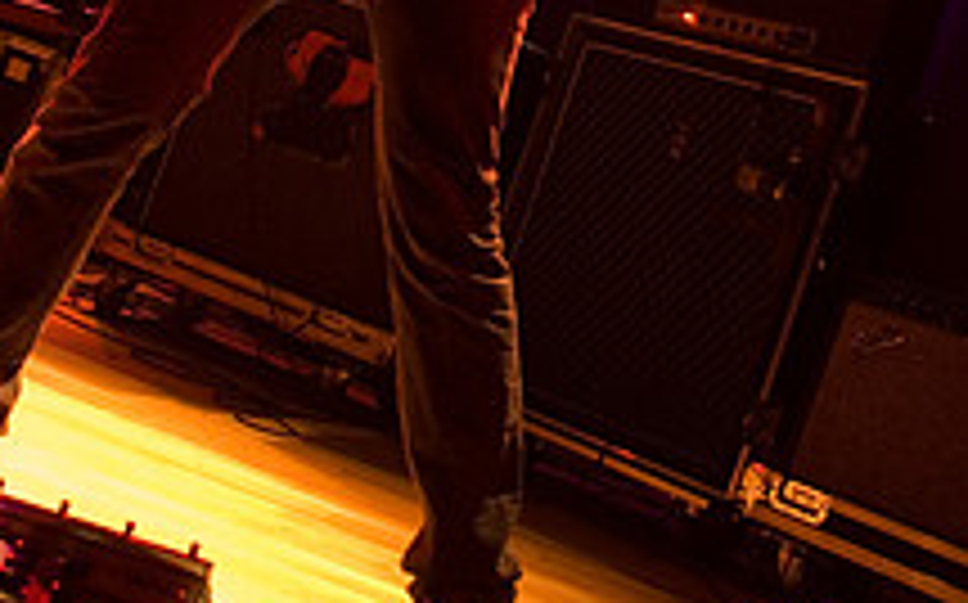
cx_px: 552
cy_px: 22
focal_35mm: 64
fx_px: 1687
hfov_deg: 32.0
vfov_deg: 19.8
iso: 1600
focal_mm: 20
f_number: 2.8
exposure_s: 1/50
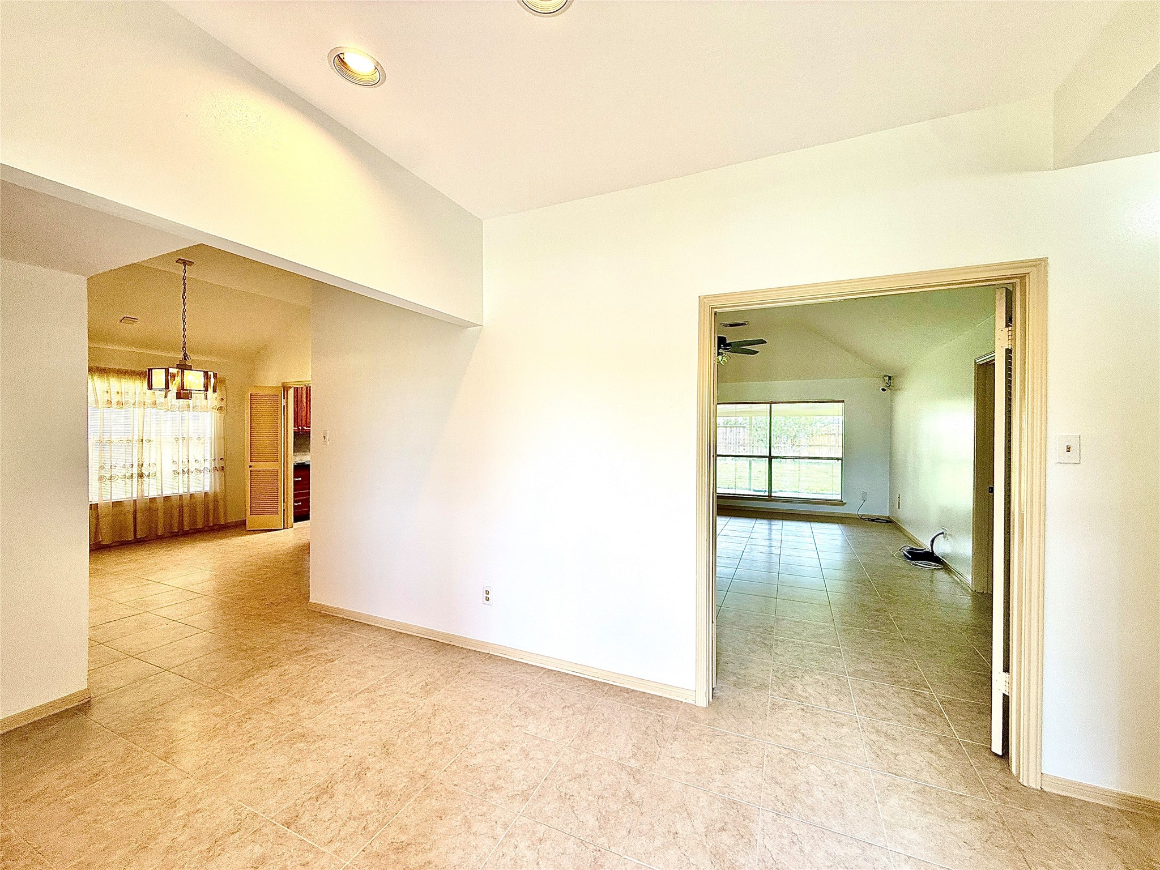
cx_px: 580
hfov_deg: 102.1
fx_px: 469
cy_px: 435
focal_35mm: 14
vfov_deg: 85.7
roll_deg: -0.2
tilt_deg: +0.3
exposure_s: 1/120
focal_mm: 2.22
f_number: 2.2
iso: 64
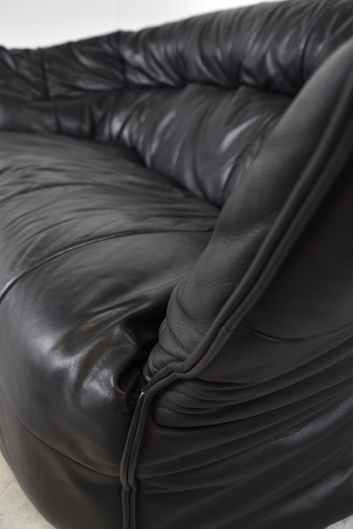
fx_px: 485
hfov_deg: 40.0
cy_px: 264
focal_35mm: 33
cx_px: 176
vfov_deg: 57.2
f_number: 3.5
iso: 200
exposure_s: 1/40
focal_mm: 22
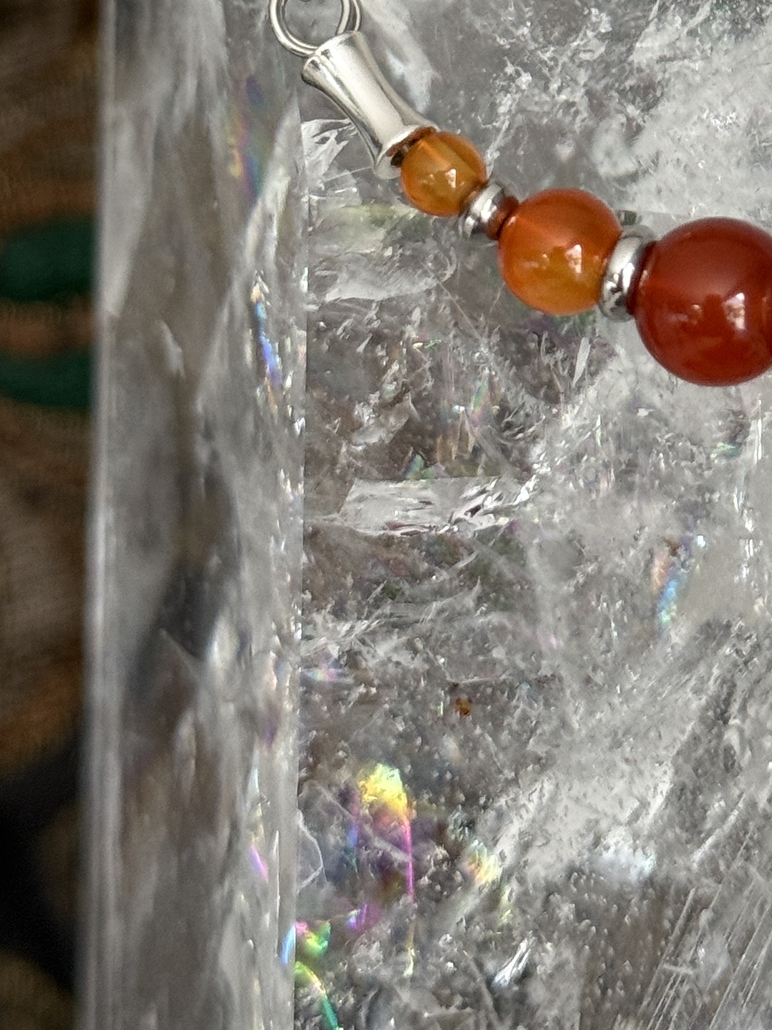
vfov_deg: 16.4
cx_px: 882
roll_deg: -0.4
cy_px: 7
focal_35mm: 118
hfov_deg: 12.3
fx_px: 3509
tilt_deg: -3.2
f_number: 1.78
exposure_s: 1/60
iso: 200
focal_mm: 6.76
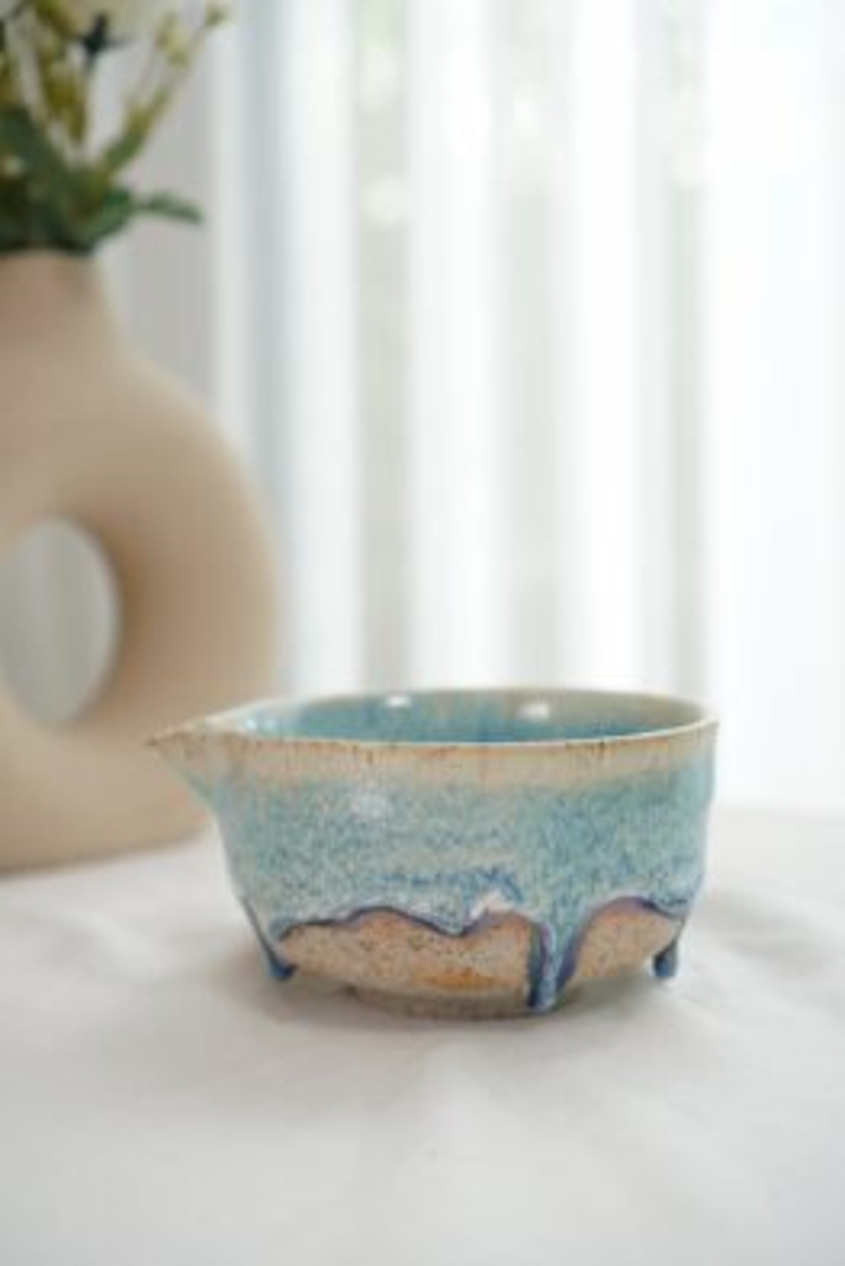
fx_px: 1847
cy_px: 633
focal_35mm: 52
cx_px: 422
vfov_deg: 37.8
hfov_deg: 25.8
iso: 500
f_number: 2.8
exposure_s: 1/125
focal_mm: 35
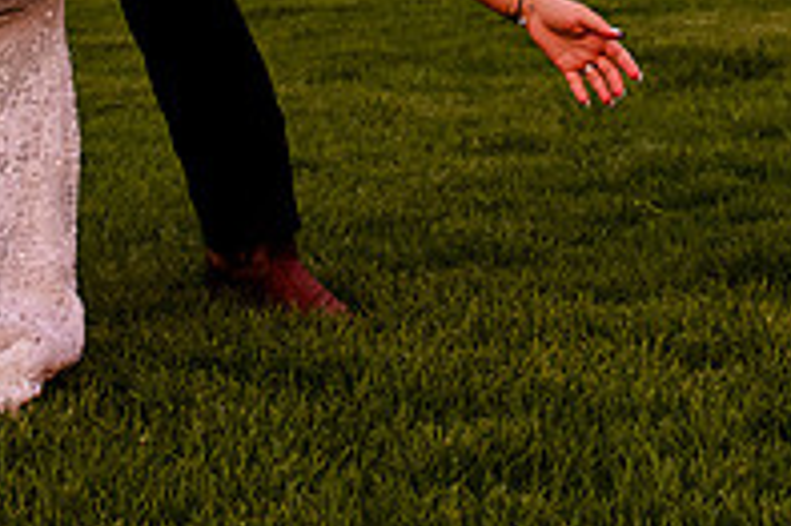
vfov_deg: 11.0
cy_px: -415
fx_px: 2547
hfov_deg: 17.6
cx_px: 311
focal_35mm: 116
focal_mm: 24
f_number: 3.2
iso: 2000
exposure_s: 1/320
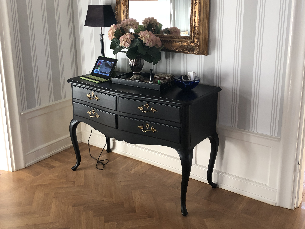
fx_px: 335
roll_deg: +0.4
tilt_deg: -13.2
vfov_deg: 37.5
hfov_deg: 49.0
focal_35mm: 38
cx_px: 153
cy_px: 84
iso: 40
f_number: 1.8
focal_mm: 4
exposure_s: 1/30
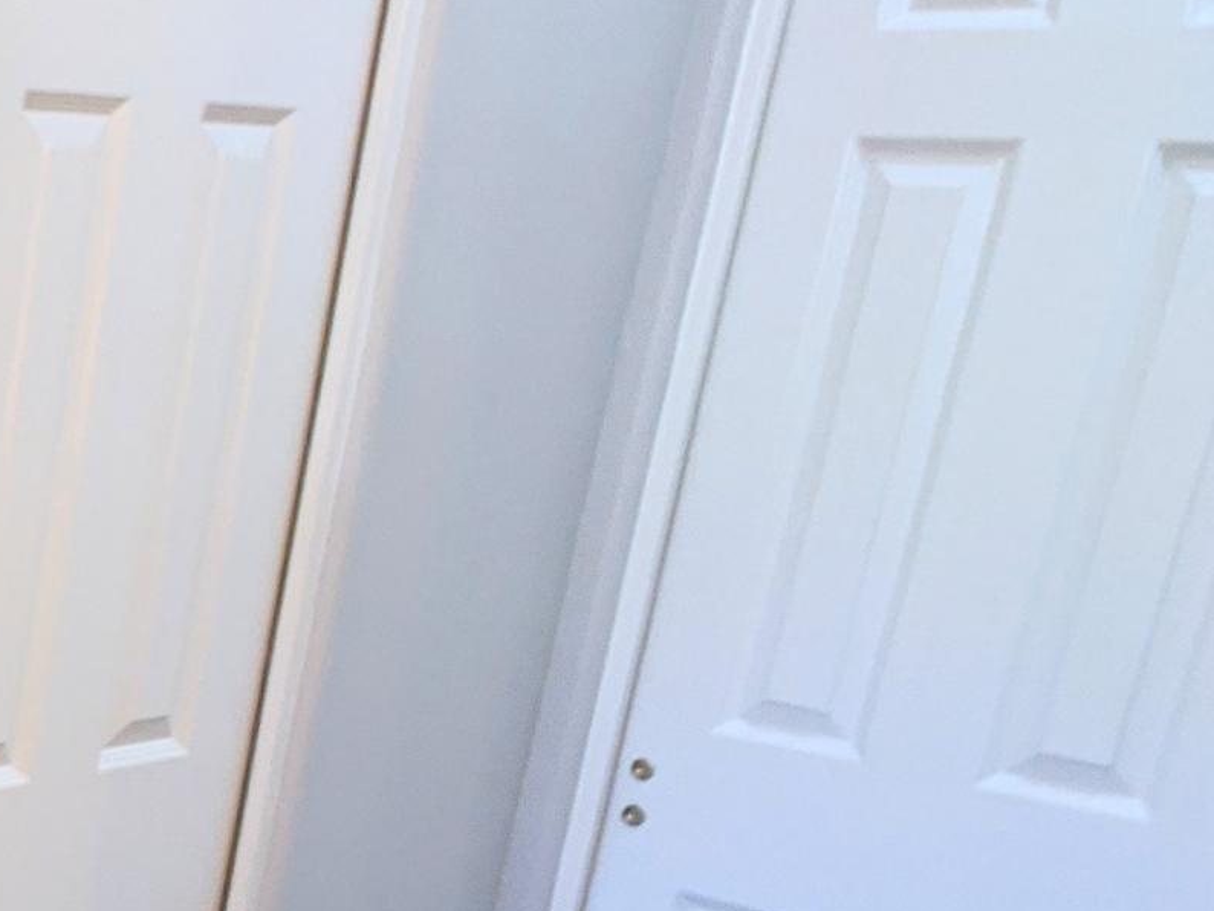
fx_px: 3578
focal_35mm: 102
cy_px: 951
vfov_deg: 14.2
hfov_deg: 16.5
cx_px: -884
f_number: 1.73
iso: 111
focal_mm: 4.38
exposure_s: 1/30
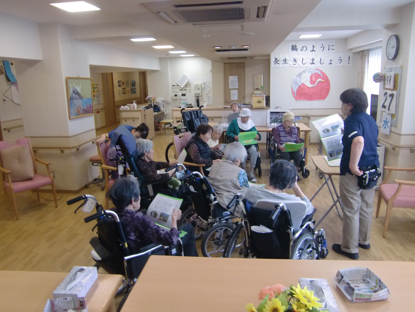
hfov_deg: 63.4
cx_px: 208
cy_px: 156
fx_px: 336
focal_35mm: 28
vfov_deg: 49.7
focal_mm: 4.9
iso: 250
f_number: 2.6
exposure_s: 1/60
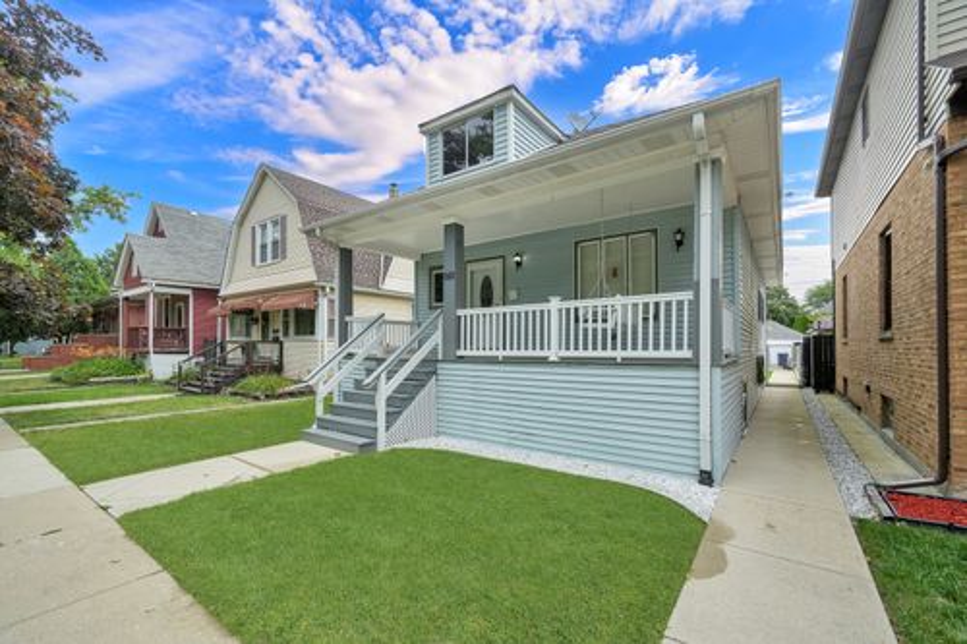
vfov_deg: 81.2
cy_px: 322
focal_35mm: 14
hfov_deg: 104.3
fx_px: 376
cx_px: 484
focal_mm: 14
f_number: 7.1
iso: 800
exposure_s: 1/1000
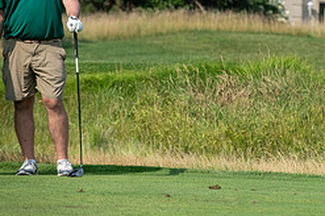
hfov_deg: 4.4
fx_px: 4237
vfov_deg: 2.9
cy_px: 14
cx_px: 372
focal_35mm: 470
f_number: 5
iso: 250
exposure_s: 1/2500
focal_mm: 200
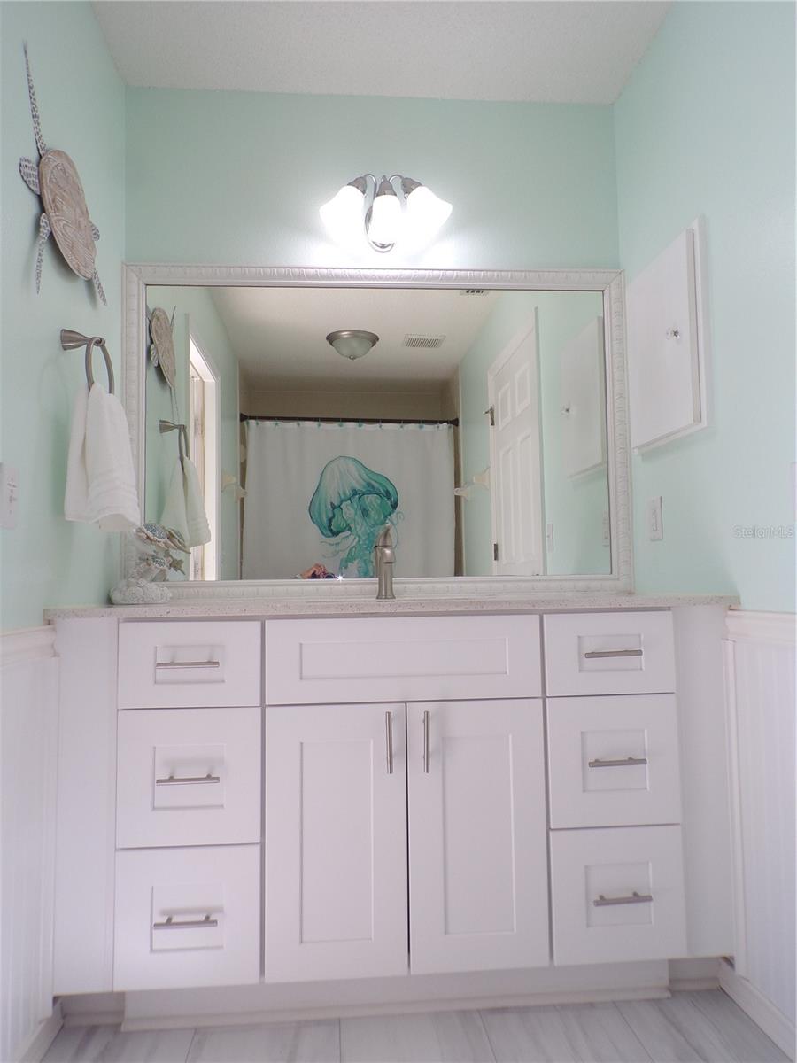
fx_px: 737
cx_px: 398
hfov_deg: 56.8
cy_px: 532
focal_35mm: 24
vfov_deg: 71.6
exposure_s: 1/70
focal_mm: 4.3
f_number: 4.3
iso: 80
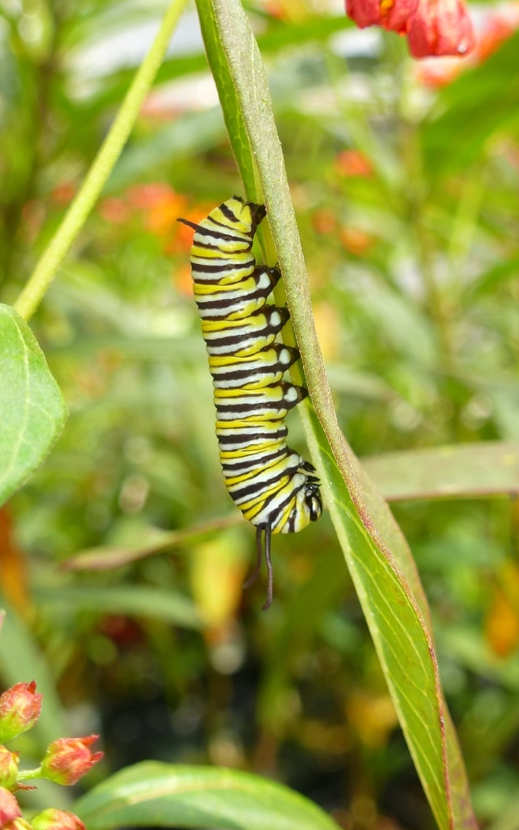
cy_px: 398
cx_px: 253
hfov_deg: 22.4
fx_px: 1313
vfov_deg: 35.1
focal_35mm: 58
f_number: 4
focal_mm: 8
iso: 100
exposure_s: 1/320
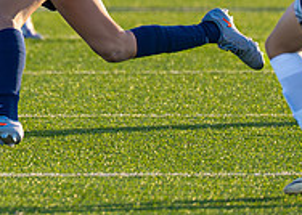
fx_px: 10251
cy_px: -90
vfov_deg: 1.2
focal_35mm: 1196
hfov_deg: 1.7
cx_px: -26
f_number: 2.8
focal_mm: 200
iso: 400
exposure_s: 1/3200
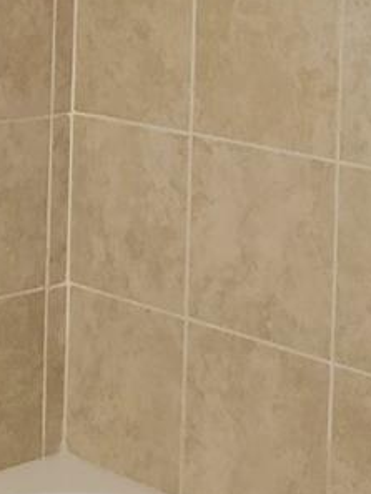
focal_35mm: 105
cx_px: 143
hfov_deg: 14.1
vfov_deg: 18.1
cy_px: -32
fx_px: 1499
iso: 250
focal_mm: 4.3
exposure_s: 1/60
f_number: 2.4
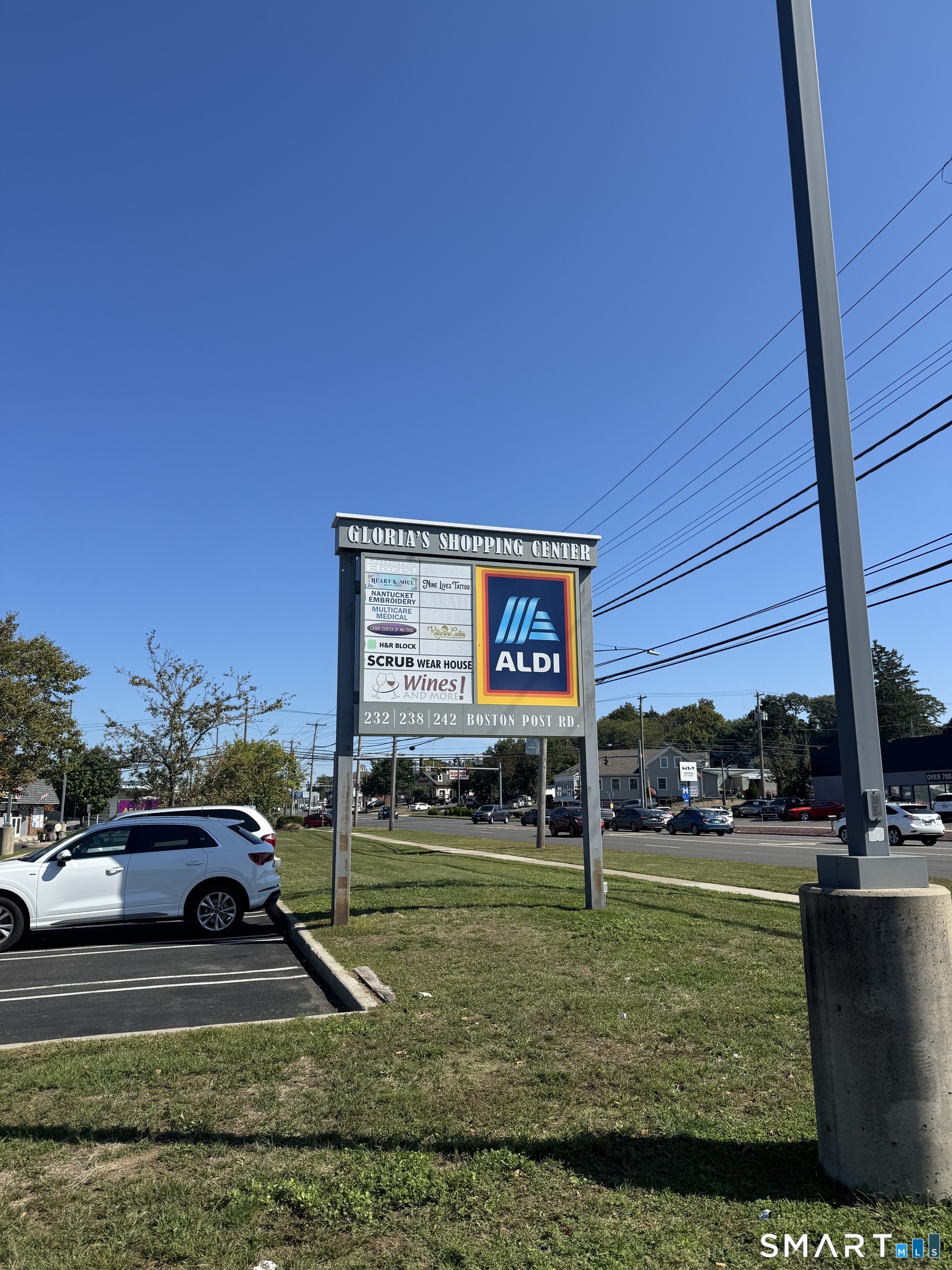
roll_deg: +0.3
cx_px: 476
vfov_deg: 71.6
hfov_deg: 56.8
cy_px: 635
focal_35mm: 24
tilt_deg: +9.0
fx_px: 880
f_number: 1.78
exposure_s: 1/4950
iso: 80
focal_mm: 6.76
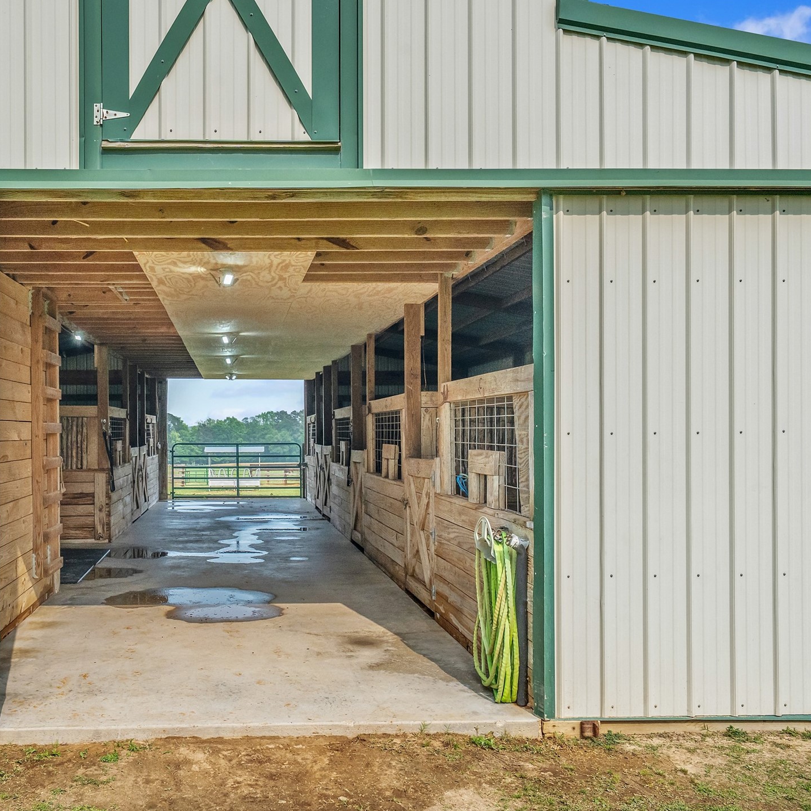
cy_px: 407
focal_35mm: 31
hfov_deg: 51.4
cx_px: 260
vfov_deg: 52.5
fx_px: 822
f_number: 8
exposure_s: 1/2500
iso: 3200
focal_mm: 24
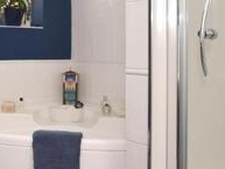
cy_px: 87
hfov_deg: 36.1
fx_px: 319
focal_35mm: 49
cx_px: 15
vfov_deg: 29.7
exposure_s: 1/200
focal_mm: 10
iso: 200
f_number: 5
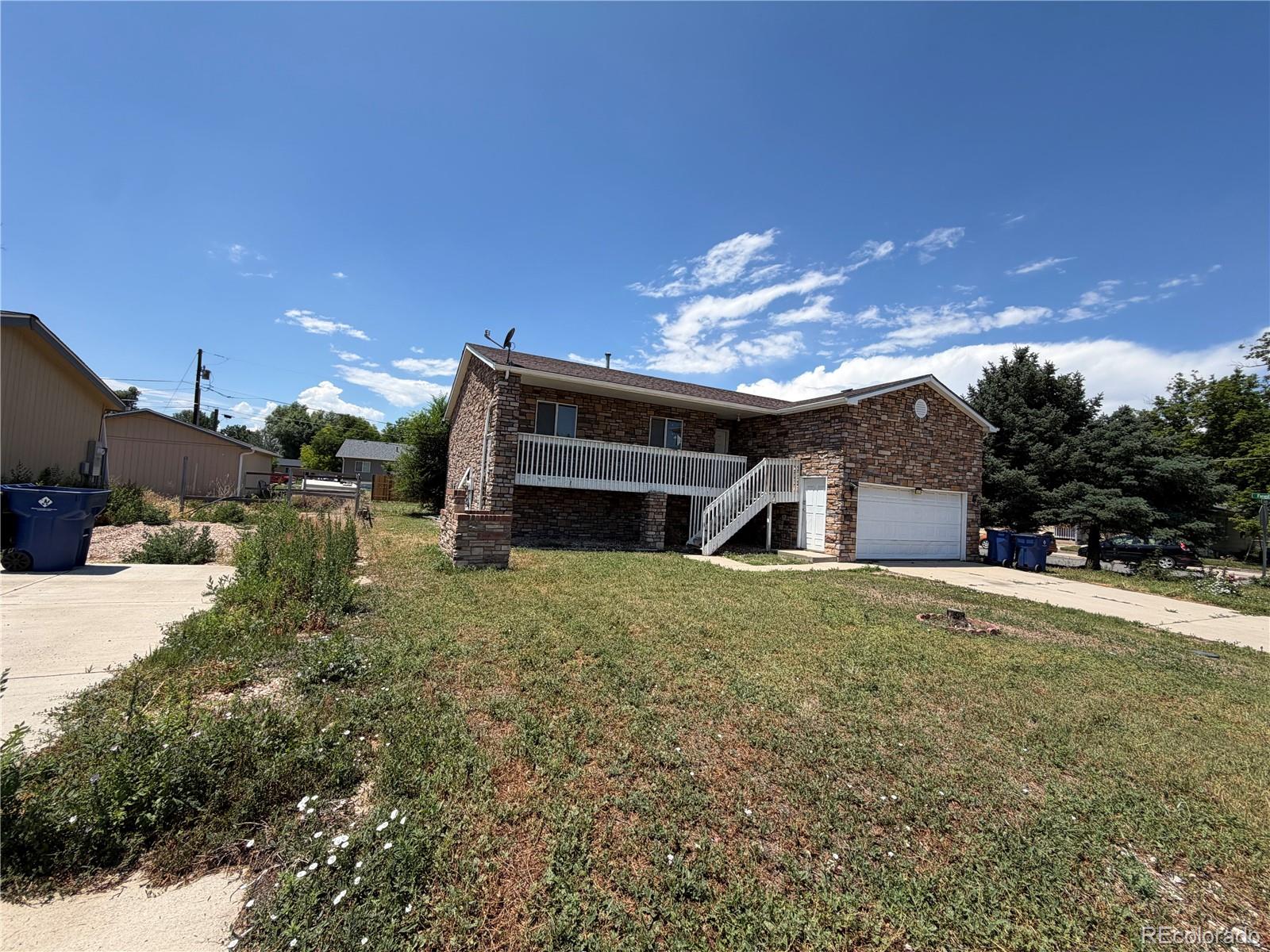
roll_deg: -2.3
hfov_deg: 102.1
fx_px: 514
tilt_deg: +1.9
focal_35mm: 14
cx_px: 635
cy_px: 476
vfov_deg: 85.7
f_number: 2.2
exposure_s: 1/914
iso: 20
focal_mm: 2.22
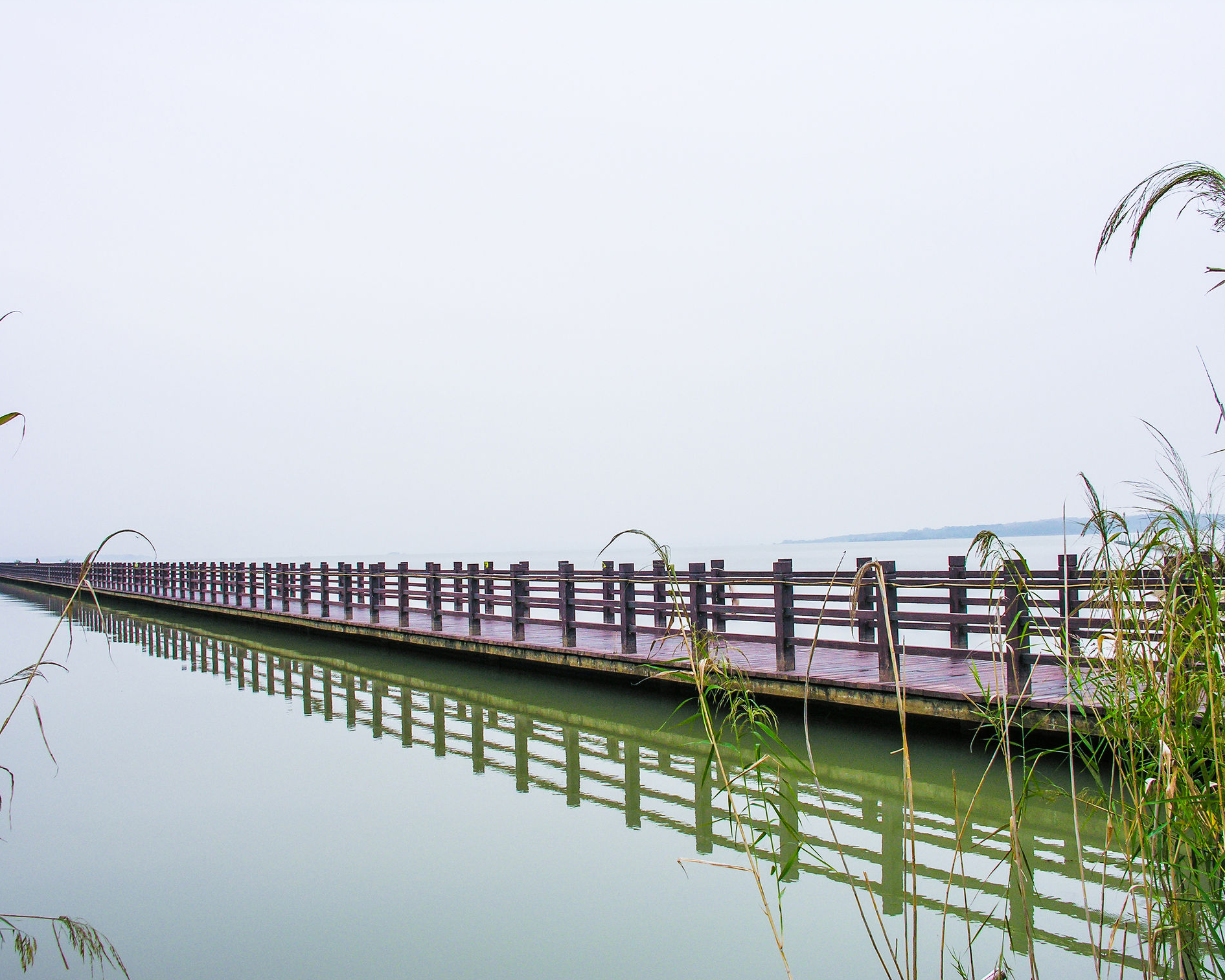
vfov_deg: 40.1
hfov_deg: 49.1
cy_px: 495
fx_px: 1342
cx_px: 621
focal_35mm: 37
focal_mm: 8.9
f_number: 5.6
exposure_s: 1/186
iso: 50
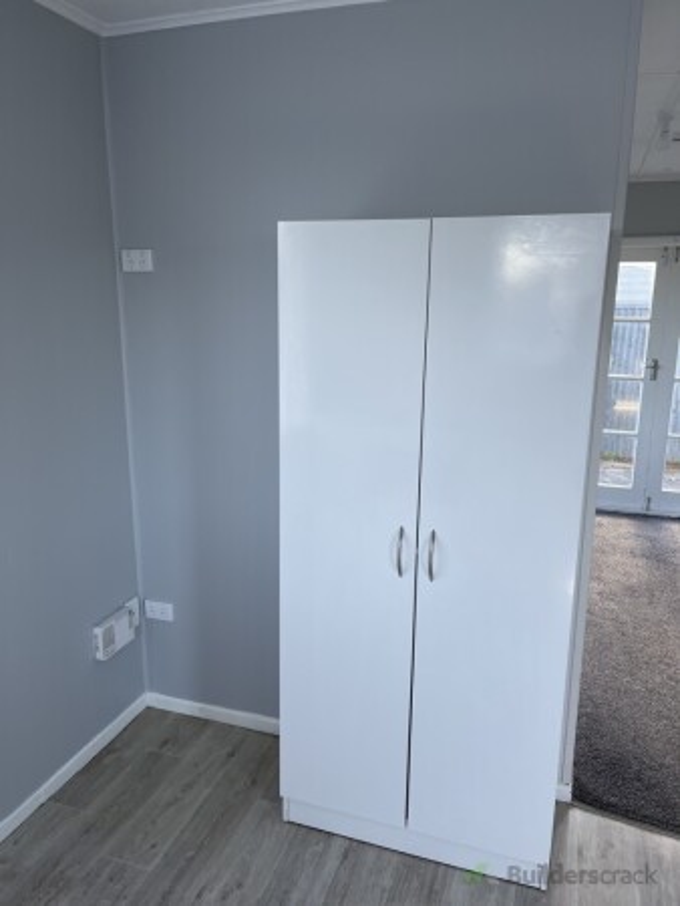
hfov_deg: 54.9
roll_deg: -0.6
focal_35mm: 25
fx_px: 654
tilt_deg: -12.1
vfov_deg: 69.4
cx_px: 340
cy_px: 453
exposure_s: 1/121
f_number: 1.6
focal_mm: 5.1
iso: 100
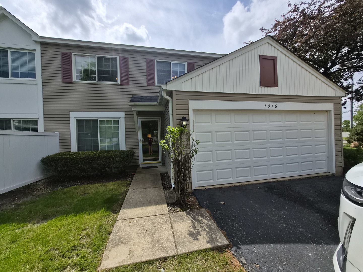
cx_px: 182
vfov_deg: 89.9
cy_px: 136
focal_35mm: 13
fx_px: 136
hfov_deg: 106.2
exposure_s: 1/2080
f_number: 2.2
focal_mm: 1.7
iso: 25
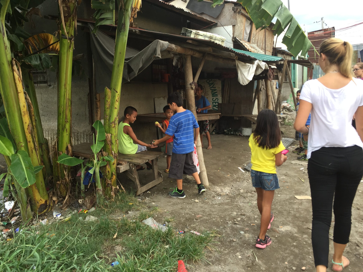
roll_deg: +1.8
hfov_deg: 56.8
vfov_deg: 44.1
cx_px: 169
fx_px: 336
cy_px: 125
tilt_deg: -6.2
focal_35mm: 32
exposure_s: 1/128
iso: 32
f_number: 2.2
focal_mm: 4.15
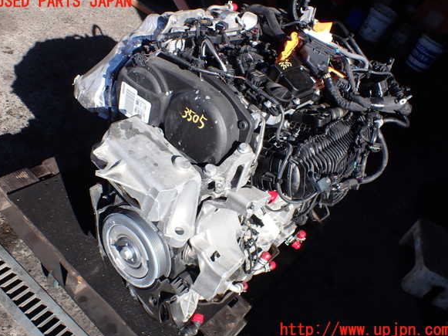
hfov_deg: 58.4
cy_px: 166
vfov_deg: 45.4
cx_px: 223
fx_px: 401
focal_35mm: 31
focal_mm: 5.4
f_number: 3.2
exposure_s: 1/640
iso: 100
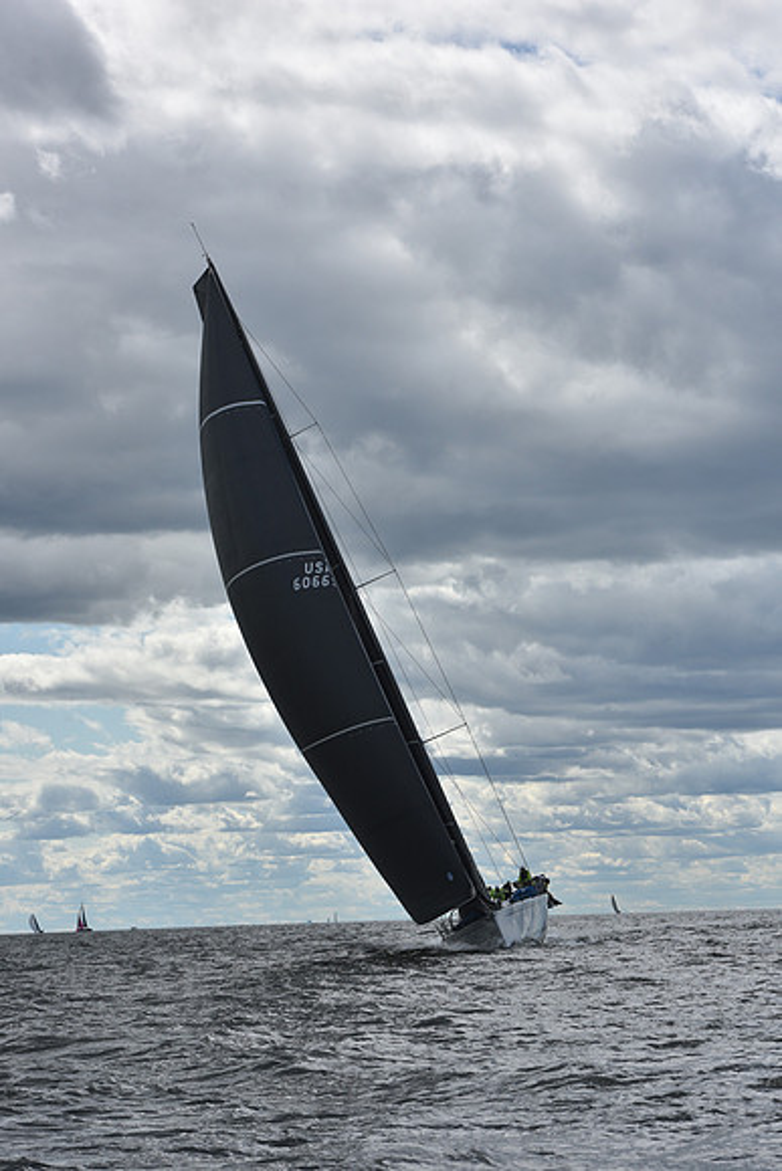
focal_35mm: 100
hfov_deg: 13.7
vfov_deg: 20.4
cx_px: 391
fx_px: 3256
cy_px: 586
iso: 250
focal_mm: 100
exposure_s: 1/1000
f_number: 10
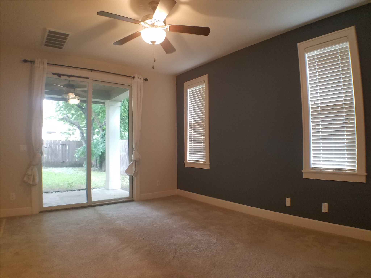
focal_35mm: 26
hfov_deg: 67.3
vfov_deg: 53.1
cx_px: 186
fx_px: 279
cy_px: 139
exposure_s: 1/24
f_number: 1.7
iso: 160
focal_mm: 4.2
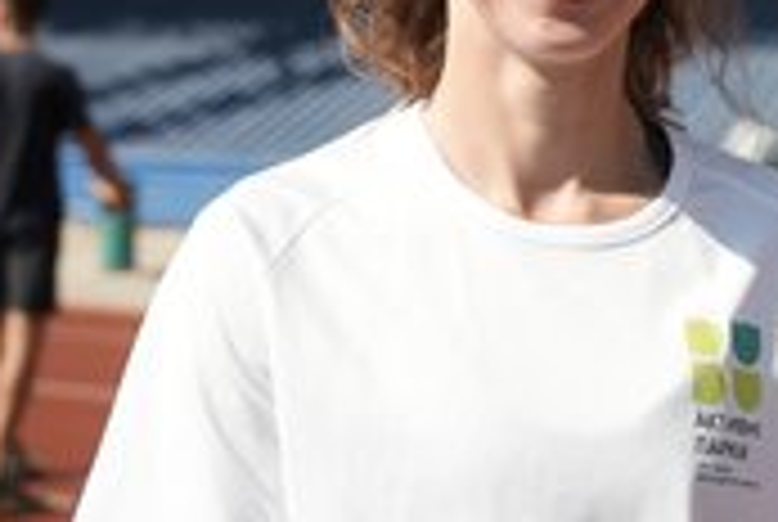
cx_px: 558
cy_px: 79
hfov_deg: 24.2
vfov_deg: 16.4
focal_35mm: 83
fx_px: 1797
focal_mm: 36
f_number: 3.2
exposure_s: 1/160
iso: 200
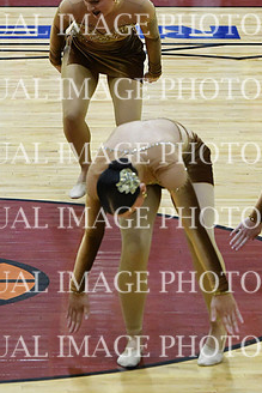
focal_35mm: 357
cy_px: 121
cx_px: 151
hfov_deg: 3.9
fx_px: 3893
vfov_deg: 5.8
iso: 5000
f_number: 4
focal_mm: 135
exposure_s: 1/400
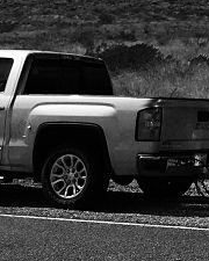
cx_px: 447
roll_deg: -0.6
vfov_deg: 14.8
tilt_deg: +3.9
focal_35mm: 129
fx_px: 997
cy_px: 24
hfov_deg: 10.7
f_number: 2.2
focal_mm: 4.15
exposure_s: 1/3968
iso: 32
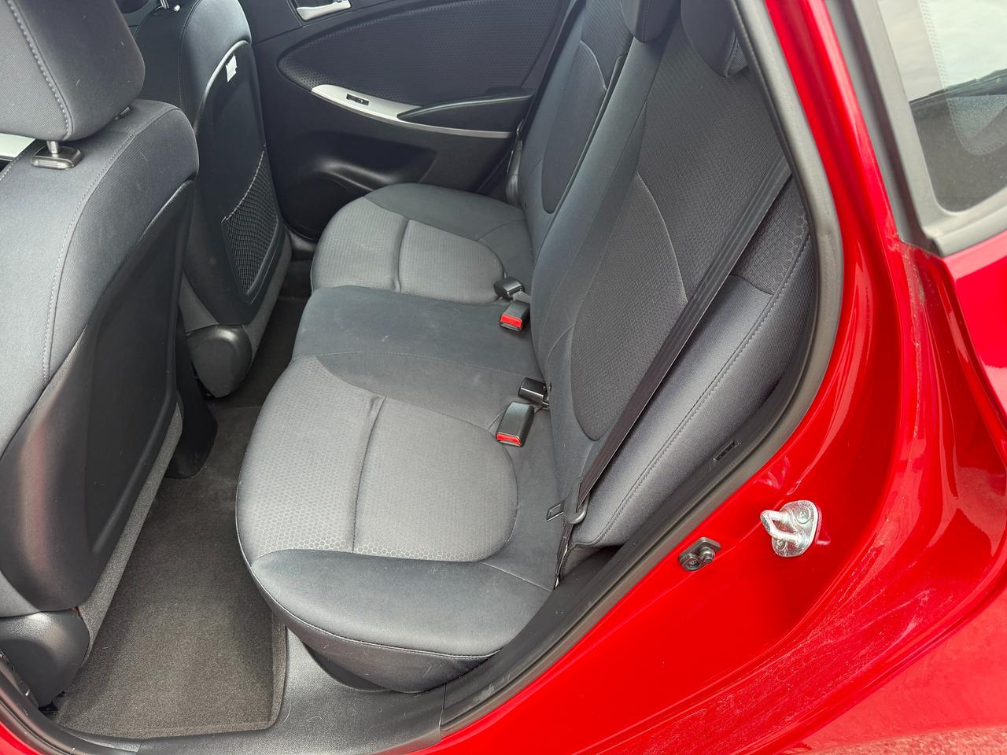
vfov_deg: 56.8
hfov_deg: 71.6
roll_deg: +3.0
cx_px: 504
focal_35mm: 24
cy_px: 378
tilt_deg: -32.8
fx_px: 698
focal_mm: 6.76
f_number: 1.78
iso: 100
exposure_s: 1/261
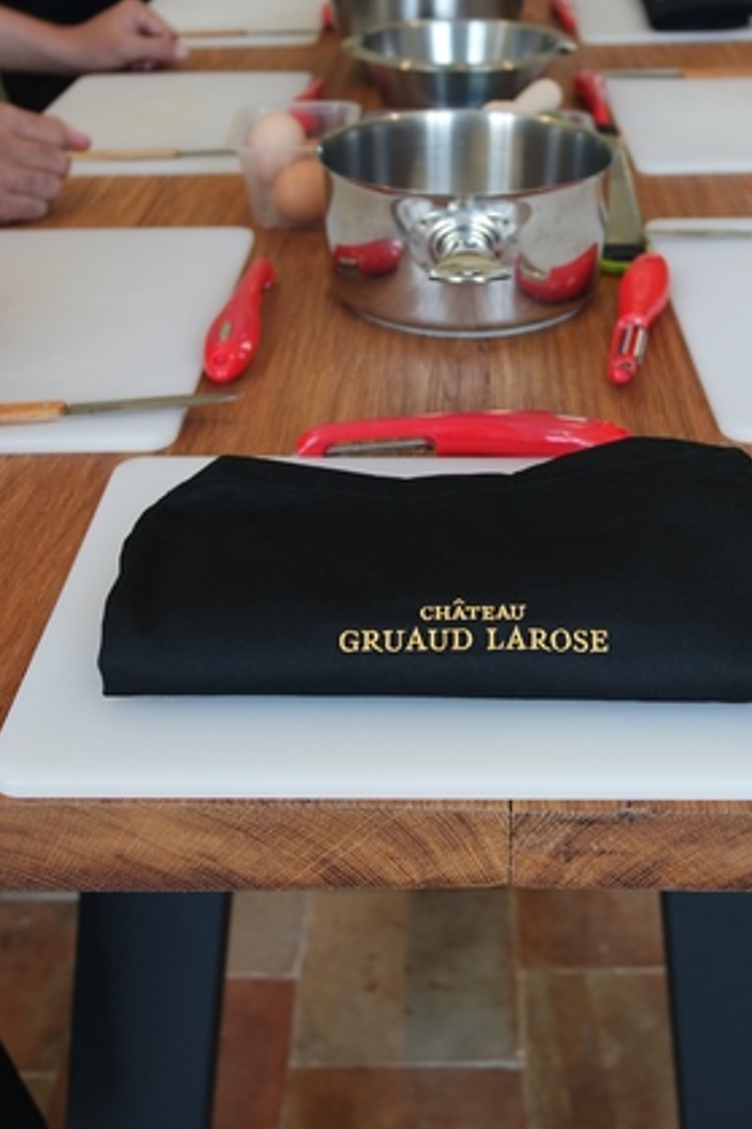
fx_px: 1348
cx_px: 453
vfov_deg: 45.3
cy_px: 477
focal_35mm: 43
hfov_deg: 31.1
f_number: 3.5
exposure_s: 1/50
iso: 200
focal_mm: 20
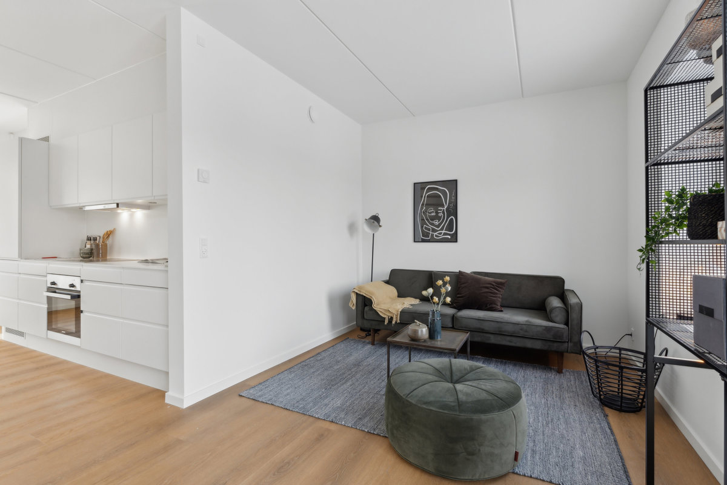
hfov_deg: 90.0
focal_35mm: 18
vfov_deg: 67.4
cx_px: 364
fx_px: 363
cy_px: 242
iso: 200
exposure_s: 1/13
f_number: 8
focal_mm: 12
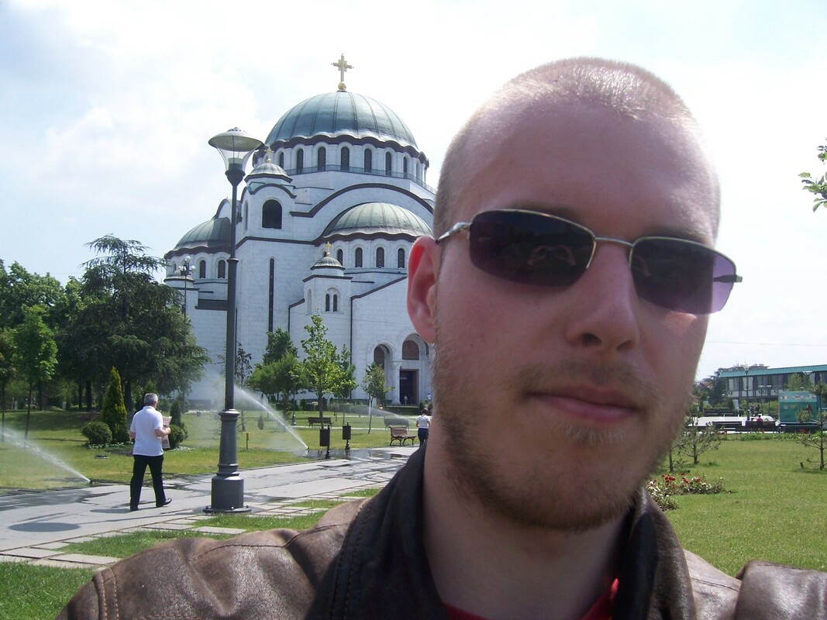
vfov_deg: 39.6
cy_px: 310
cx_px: 414
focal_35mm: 36
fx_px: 860
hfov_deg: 51.4
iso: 80
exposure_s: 1/500
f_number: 4.5
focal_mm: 6.2
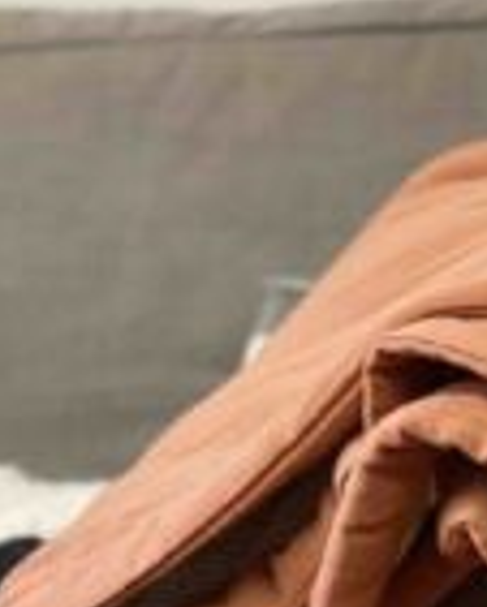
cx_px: 608
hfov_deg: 9.9
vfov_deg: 12.3
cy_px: 682
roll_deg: -0.5
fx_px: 2772
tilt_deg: -5.7
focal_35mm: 154
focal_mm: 6
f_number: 2
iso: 250
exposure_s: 1/33
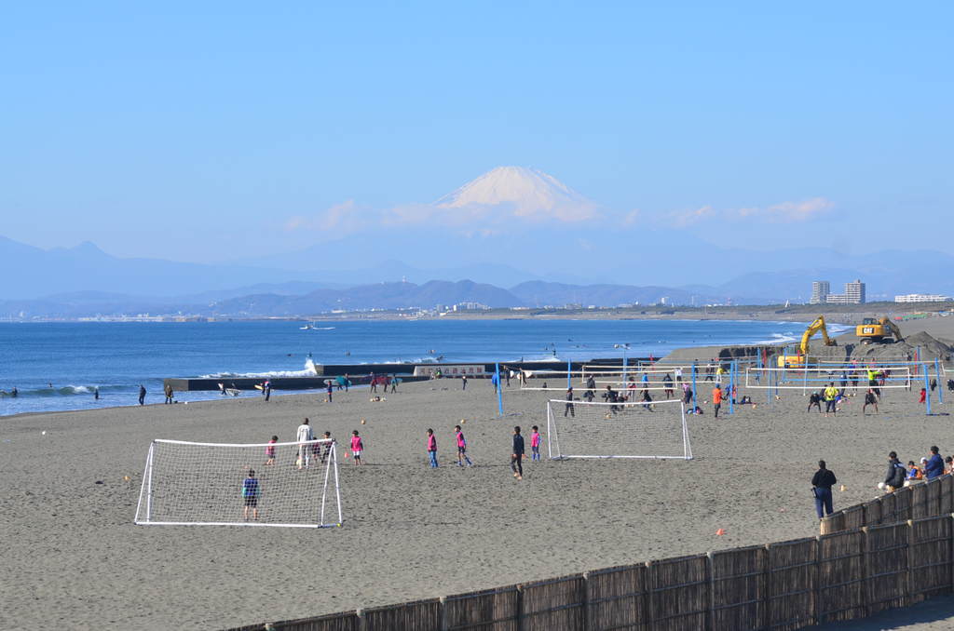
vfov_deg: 13.0
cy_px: 316
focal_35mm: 105
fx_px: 2776
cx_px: 477
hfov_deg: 19.5
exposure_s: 1/1600
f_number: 6.3
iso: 400
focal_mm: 70
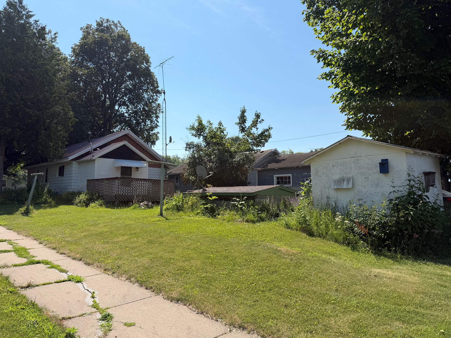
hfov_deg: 69.4
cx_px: 232
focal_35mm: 25
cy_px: 173
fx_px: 326
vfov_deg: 54.9
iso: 80
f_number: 1.78
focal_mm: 6.76
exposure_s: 1/5714
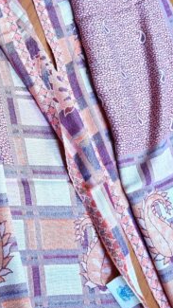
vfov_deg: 33.8
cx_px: 5
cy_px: 85
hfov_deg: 19.2
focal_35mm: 61
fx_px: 497
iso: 250
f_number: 1.8
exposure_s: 1/120
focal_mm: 5.4
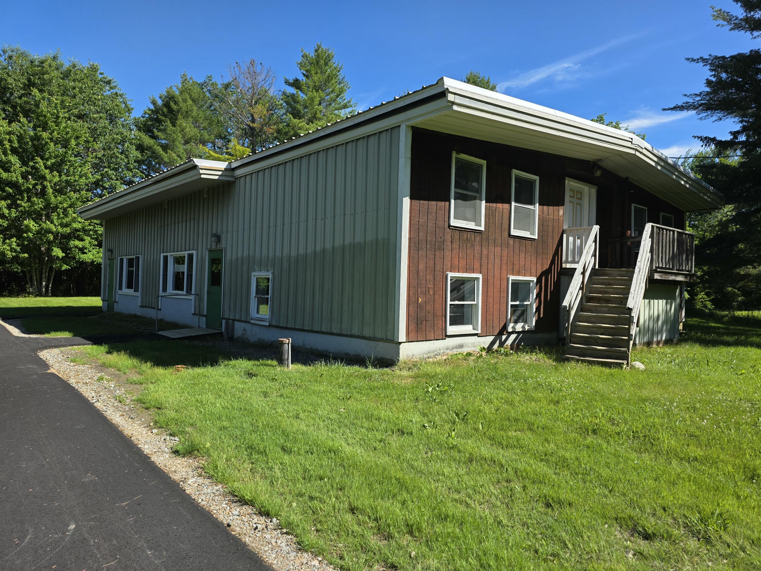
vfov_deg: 58.9
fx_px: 506
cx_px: 380
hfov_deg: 73.9
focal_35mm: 23
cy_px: 286
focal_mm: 6.3
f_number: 1.7
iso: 80
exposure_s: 1/3677
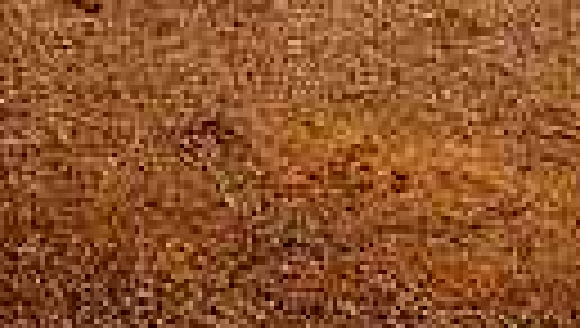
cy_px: -616
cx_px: 387
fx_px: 1802
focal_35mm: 117
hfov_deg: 18.2
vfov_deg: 8.8
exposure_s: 1/250
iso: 100
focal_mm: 32
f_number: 7.1
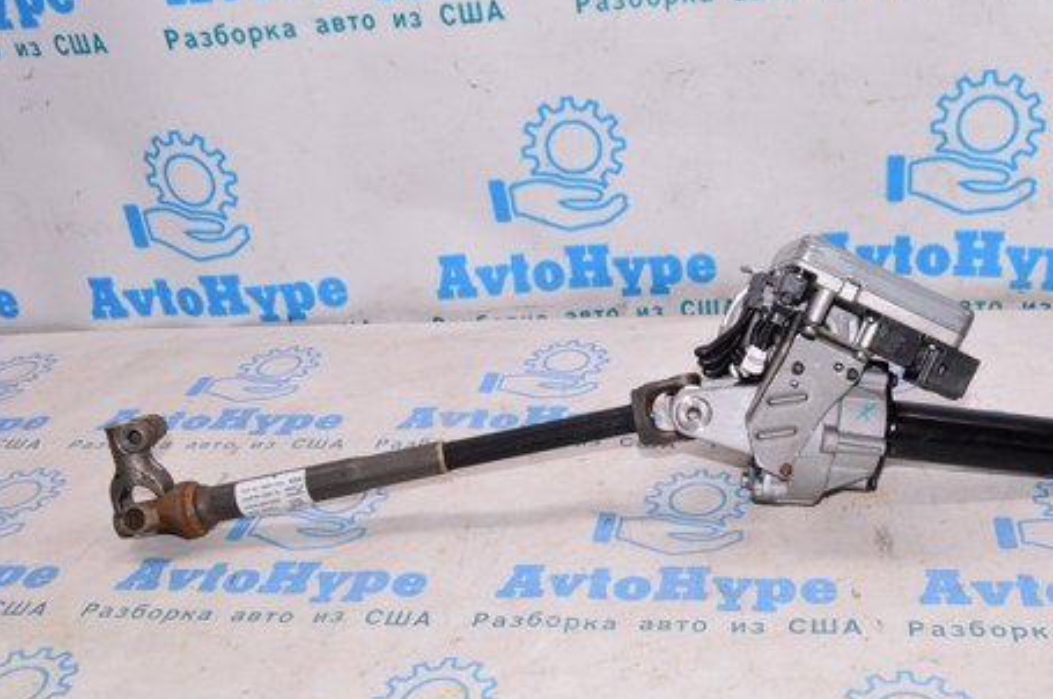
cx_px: 646
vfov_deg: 34.8
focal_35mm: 38
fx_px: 1110
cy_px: 439
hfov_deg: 50.3
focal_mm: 18
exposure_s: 1/160
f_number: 8
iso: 1600
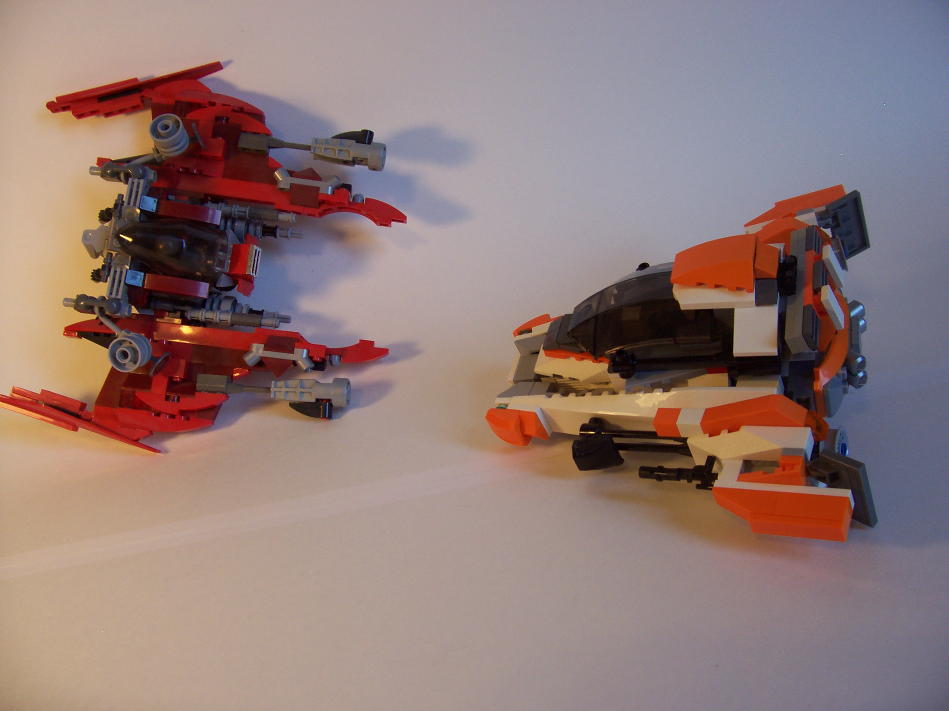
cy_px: 356
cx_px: 474
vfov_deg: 41.8
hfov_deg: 54.0
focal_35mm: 34
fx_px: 932
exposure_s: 1/62.1
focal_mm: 5.6
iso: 80
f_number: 2.7
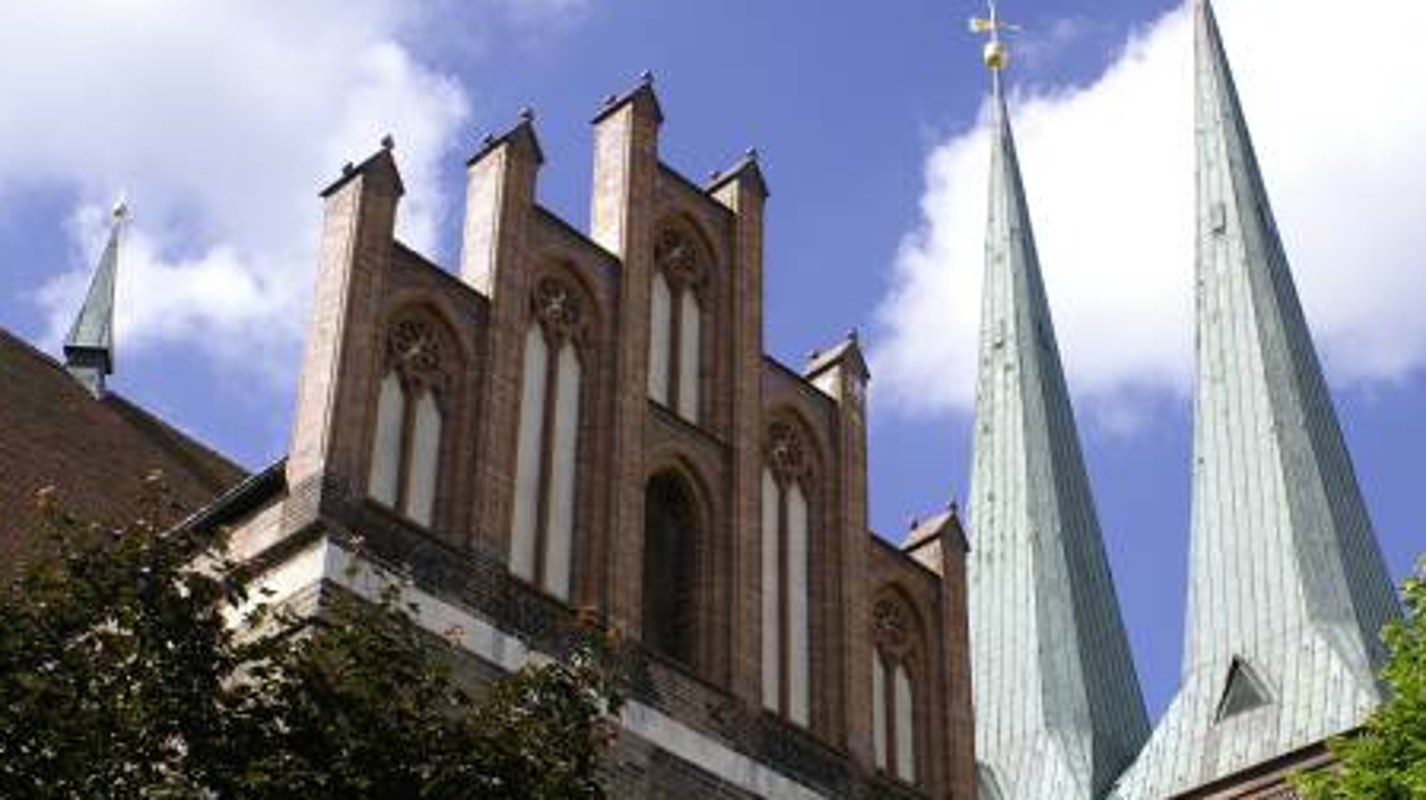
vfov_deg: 19.1
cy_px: 449
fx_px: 2381
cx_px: 759
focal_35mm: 63
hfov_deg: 33.3
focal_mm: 30
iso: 100
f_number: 9
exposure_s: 1/200
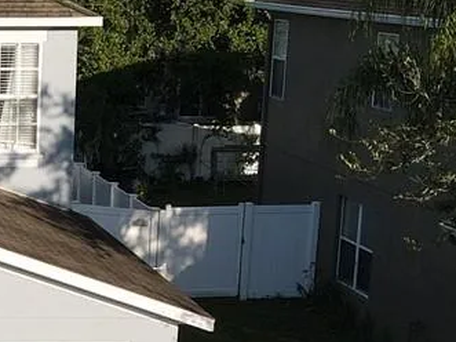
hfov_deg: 15.8
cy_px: 405
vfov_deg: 12.5
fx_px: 1528
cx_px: -194
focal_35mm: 116
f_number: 2.8
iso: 110
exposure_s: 1/640
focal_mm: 4.5
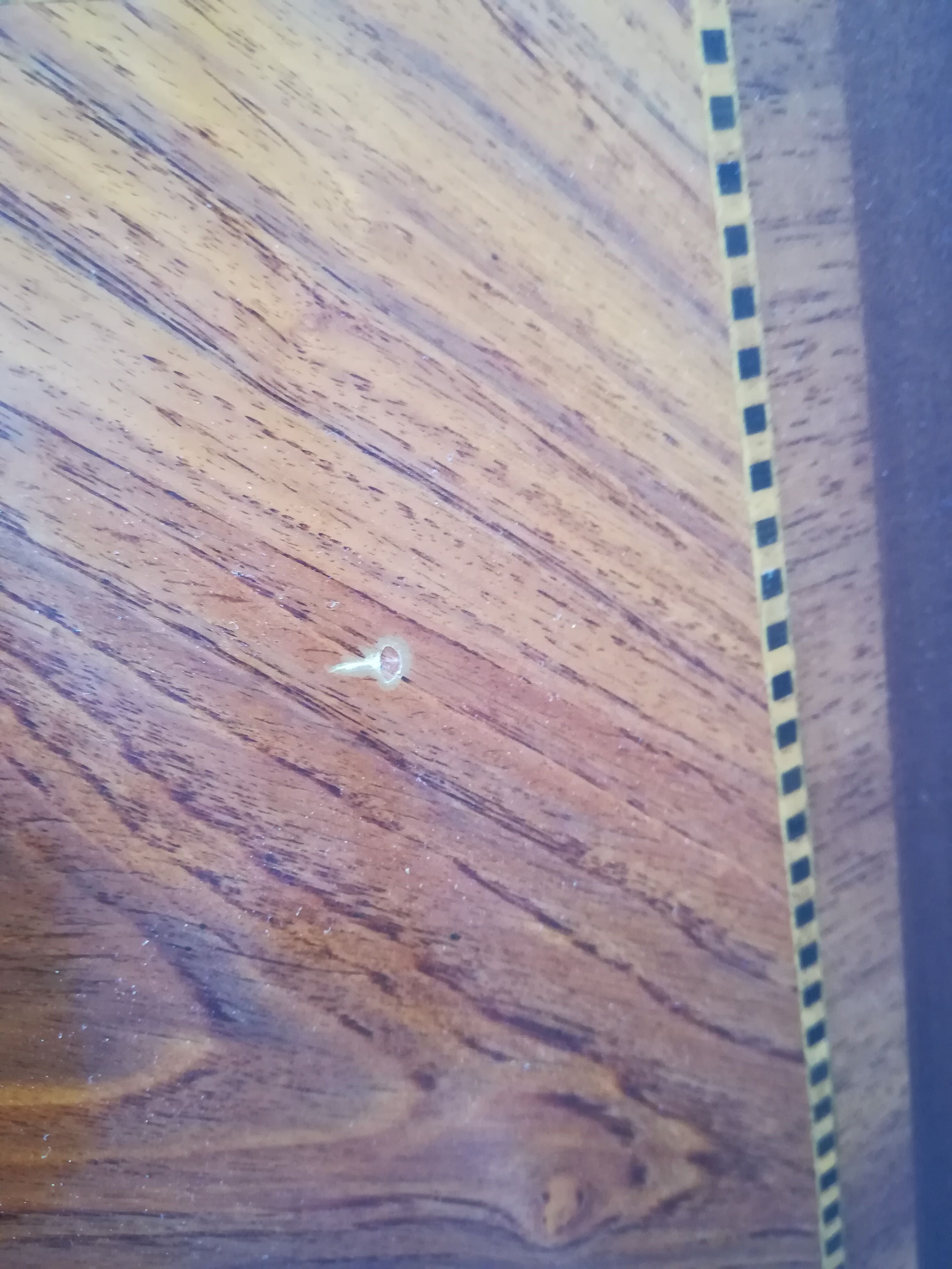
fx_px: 953
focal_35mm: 26
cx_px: 476
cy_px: 634
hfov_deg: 53.1
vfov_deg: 67.3
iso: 500
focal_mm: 3.83
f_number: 2.2
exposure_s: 1/20
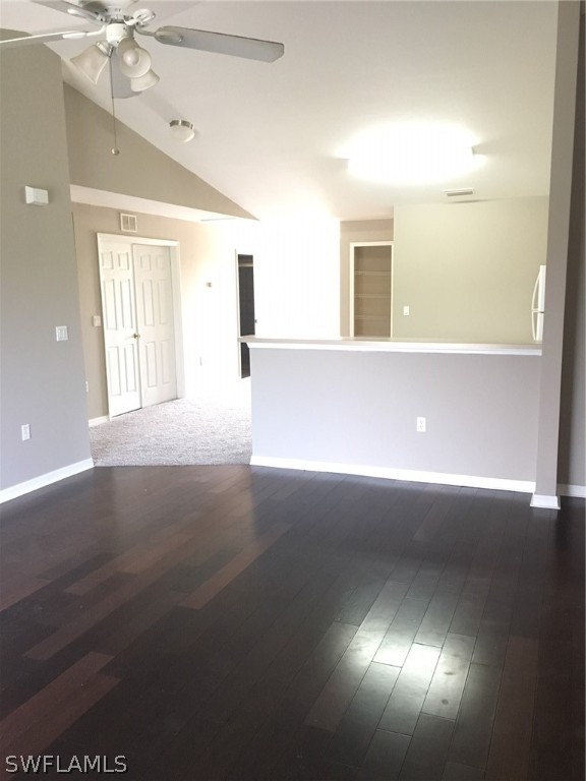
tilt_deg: -10.8
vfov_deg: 61.7
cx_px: 293
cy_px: 390
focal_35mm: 29
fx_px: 655
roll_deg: +0.0
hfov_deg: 48.2
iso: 200
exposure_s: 1/30
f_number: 2.2
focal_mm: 4.15
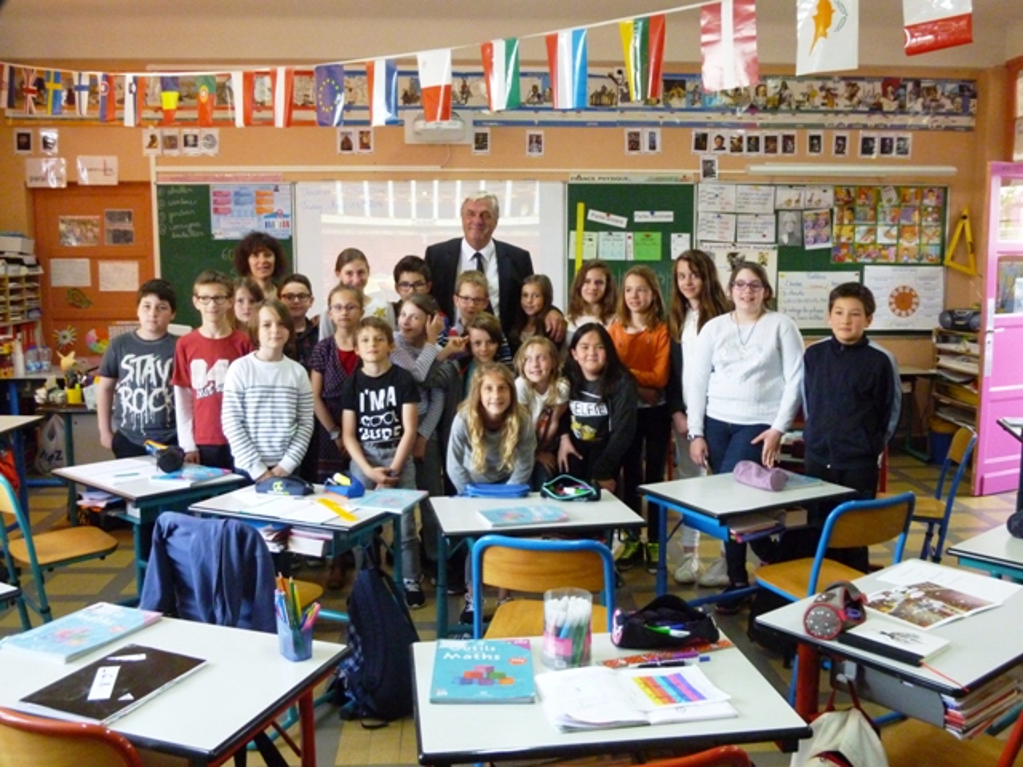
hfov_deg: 54.0
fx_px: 1005
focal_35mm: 34
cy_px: 384
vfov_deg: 41.8
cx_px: 512
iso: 640
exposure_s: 1/60
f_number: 3.5
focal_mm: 6
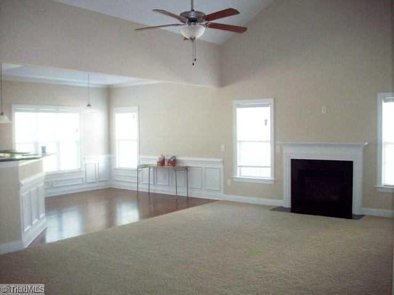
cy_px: 148
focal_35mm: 37
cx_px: 197
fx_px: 421
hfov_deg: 50.1
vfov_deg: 38.7
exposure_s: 1/62.3
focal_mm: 6.2
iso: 160
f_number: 2.8
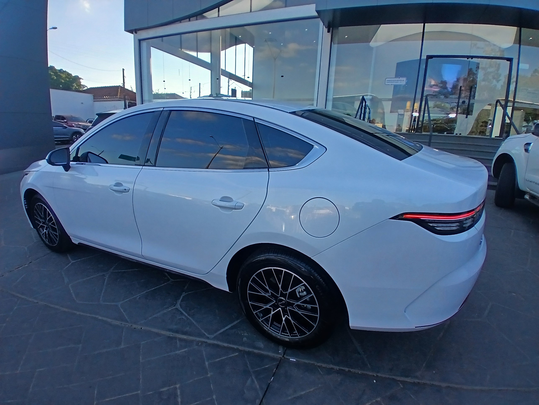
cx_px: 270
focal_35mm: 17
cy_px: 202
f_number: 2.2
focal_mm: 1.4
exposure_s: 1/309
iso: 50
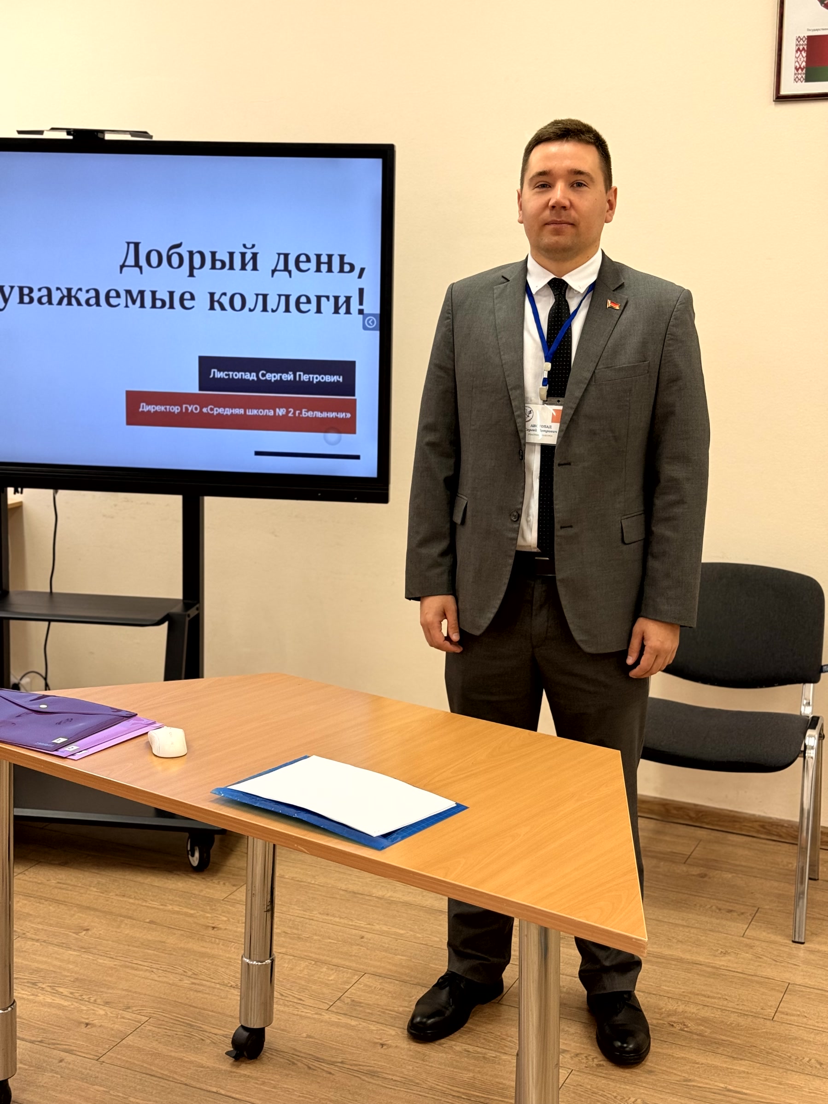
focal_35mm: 48
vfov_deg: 39.7
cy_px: 552
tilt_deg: -10.3
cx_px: 414
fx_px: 1531
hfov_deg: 30.3
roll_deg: -0.9
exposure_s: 1/50
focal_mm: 6.76
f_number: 1.78
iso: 50
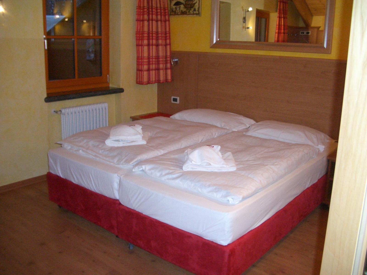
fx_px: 371
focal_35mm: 35
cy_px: 138
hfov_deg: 52.6
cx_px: 184
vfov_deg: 40.7
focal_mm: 5.8
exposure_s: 1/60
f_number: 2.6
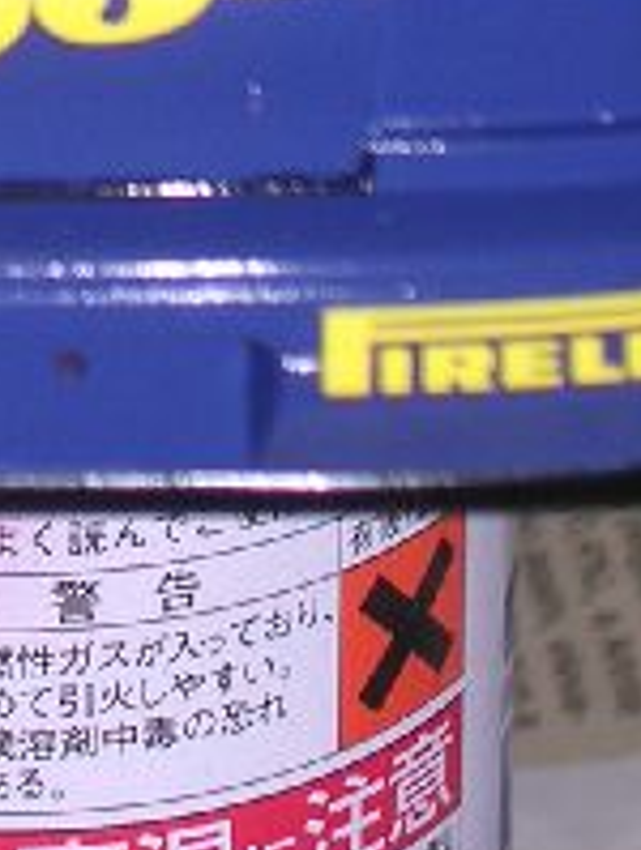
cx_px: -103
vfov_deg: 7.0
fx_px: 6793
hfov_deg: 5.4
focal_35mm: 276
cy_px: -453
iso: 100
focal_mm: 13
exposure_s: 1/60.1
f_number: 4.1
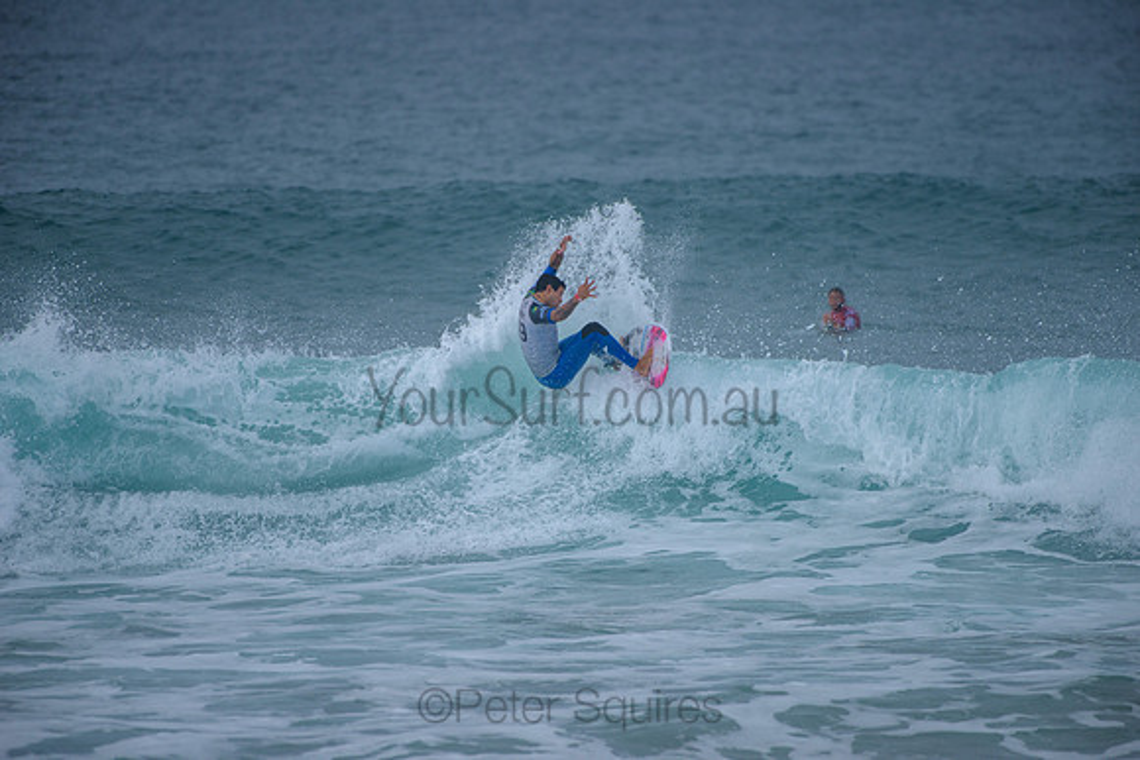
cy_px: 380
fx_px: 15836
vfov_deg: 2.8
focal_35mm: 500
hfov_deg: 4.1
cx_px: 570
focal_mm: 500
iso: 400
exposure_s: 1/2000
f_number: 5.6
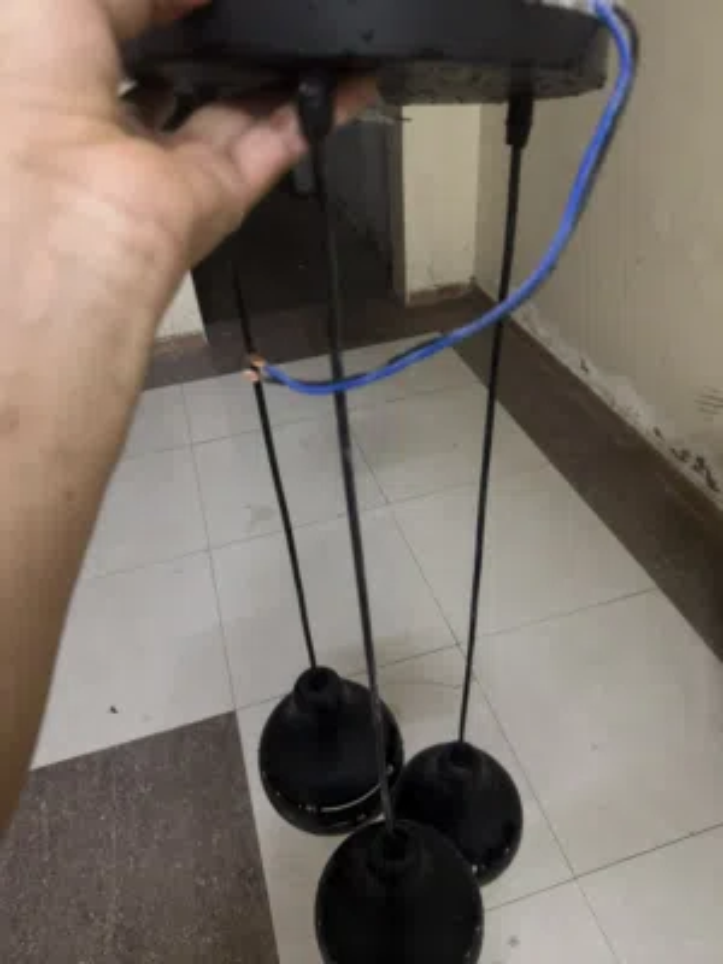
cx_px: 362
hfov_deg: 56.8
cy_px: 482
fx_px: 668
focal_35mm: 24
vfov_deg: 71.6
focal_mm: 6.76
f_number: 1.78
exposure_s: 1/33
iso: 1000
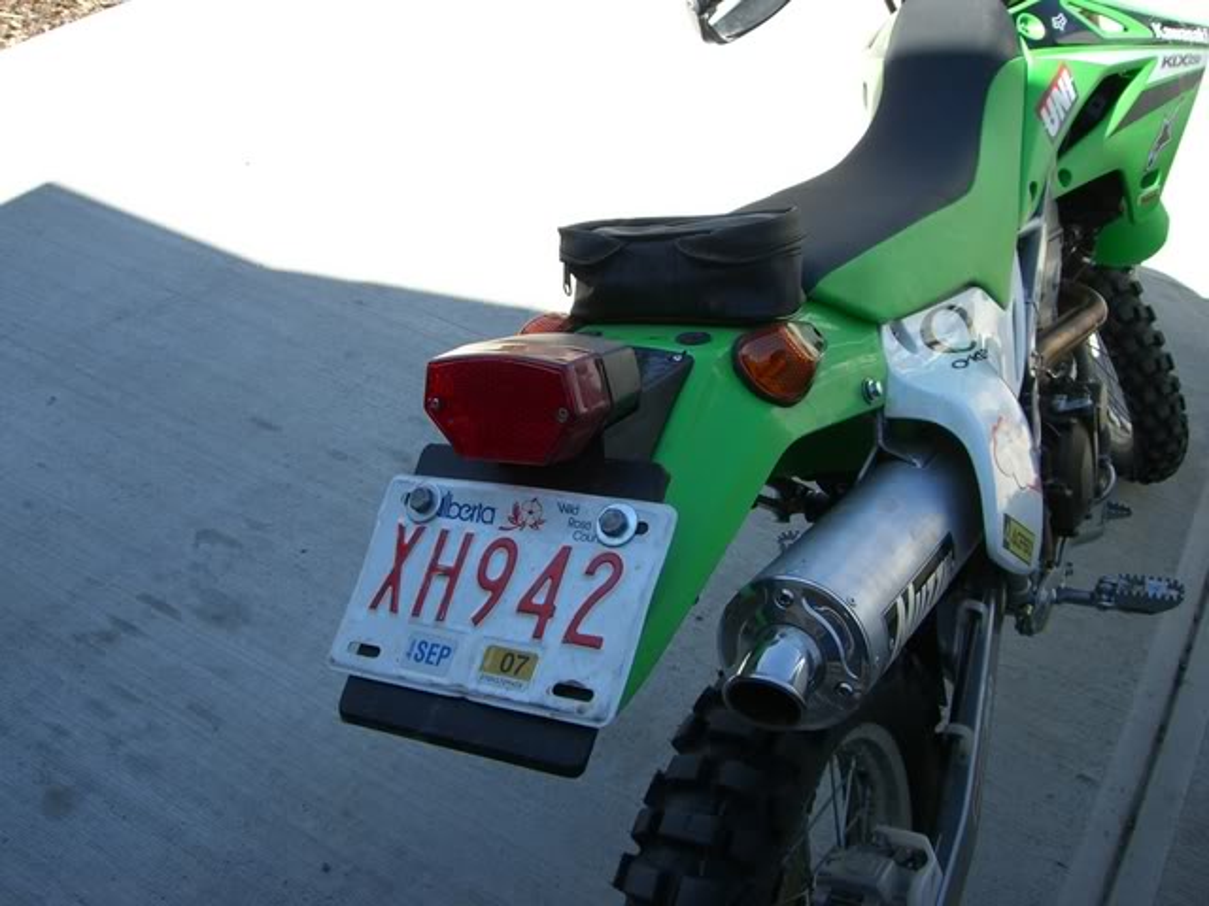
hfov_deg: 49.0
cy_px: 453
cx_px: 604
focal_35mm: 38
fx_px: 1327
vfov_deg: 37.7
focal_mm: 6.2
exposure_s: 1/200
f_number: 4.3
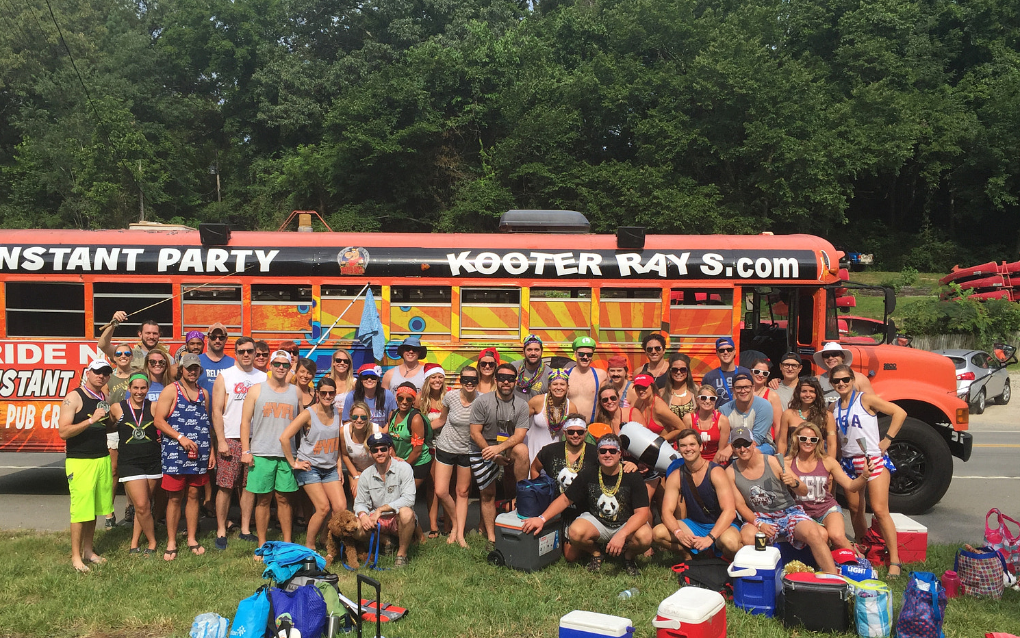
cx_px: 475
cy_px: 382
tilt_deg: +1.1
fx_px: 918
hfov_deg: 58.1
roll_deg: -1.1
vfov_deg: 38.2
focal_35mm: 33
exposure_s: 1/1464
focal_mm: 4.15
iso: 32
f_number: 2.2
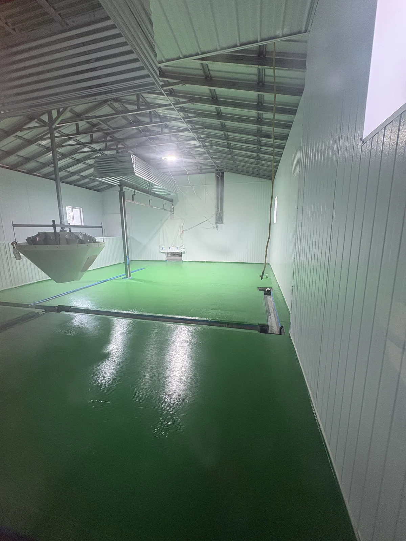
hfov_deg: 85.7
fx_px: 219
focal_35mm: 14
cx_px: 203
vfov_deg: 102.1
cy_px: 270
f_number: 2.2
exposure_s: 1/96
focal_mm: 2.22
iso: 250
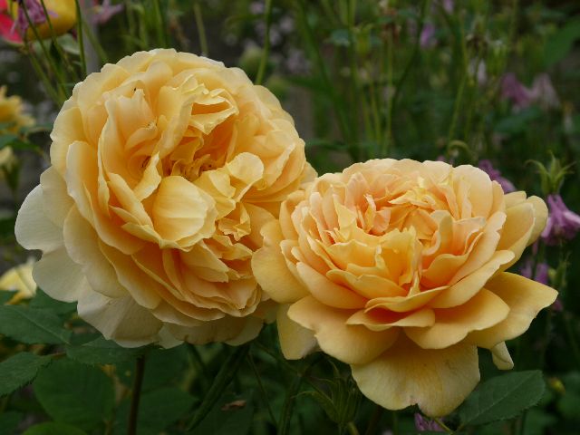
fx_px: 1005
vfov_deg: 24.4
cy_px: 218
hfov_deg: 32.2
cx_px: 290
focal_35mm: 60
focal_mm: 30
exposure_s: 1/125
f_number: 4.9
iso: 100
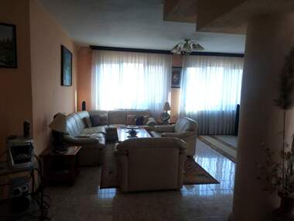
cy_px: 110
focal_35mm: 24
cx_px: 147
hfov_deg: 71.6
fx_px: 204
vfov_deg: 56.8
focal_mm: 3.94
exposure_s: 1/110
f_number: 1.9
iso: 160
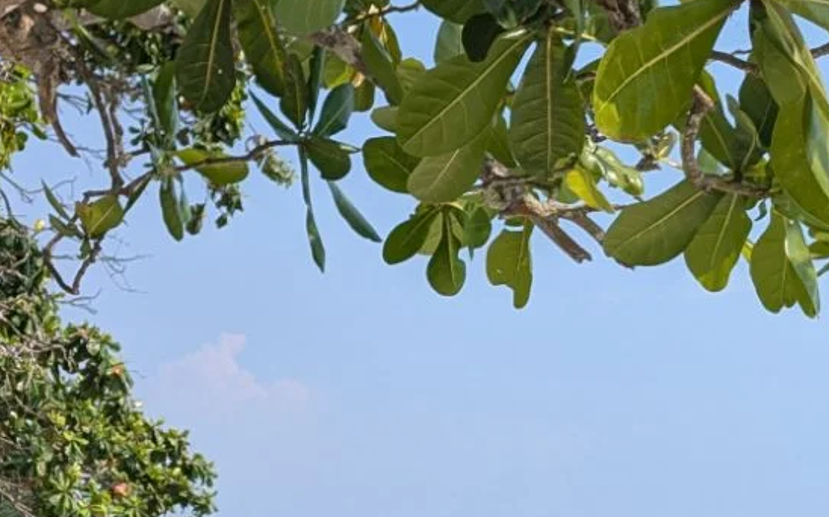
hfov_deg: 20.5
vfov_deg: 14.0
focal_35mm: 93
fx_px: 2100
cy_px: 366
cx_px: -227
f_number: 1.85
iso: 50
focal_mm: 6.81
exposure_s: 1/1953
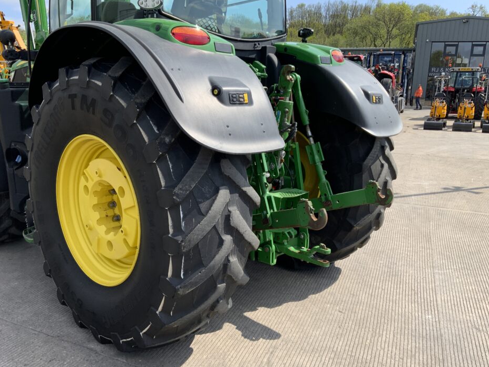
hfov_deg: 56.8
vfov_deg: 44.1
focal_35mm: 32
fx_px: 452
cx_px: 236
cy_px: 201
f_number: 1.8
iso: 16
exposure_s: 1/1250
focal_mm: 3
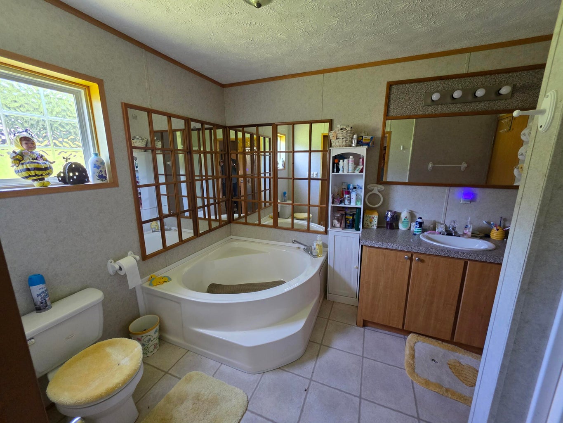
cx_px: 282
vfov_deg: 89.9
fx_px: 211
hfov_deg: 106.2
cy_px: 212
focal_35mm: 13
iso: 400
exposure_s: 1/60
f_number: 1.9
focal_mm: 2.2
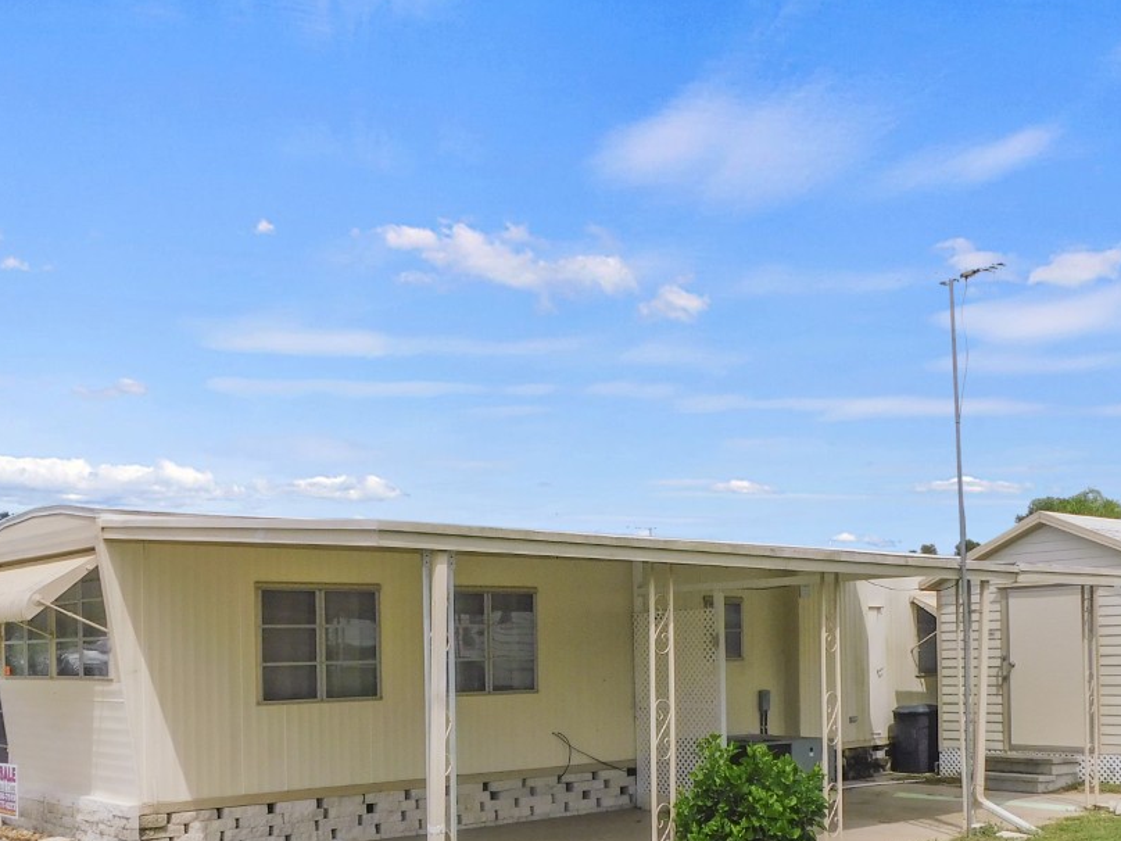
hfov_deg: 45.8
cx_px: 570
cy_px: 577
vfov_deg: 34.7
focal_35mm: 41
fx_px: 1328
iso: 125
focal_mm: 4
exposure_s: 1/640
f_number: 6
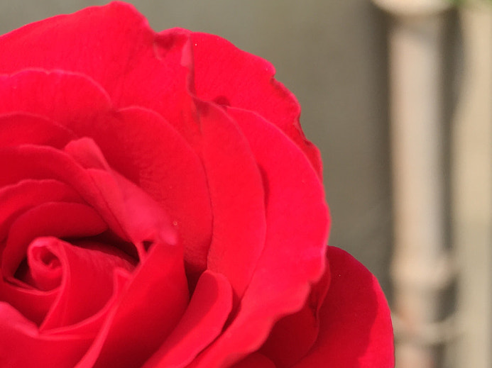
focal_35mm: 67
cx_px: 153
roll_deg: +11.4
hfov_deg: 28.7
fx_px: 952
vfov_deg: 21.3
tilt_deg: -31.6
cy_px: 346
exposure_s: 1/668
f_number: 2.2
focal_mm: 4.15
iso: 25
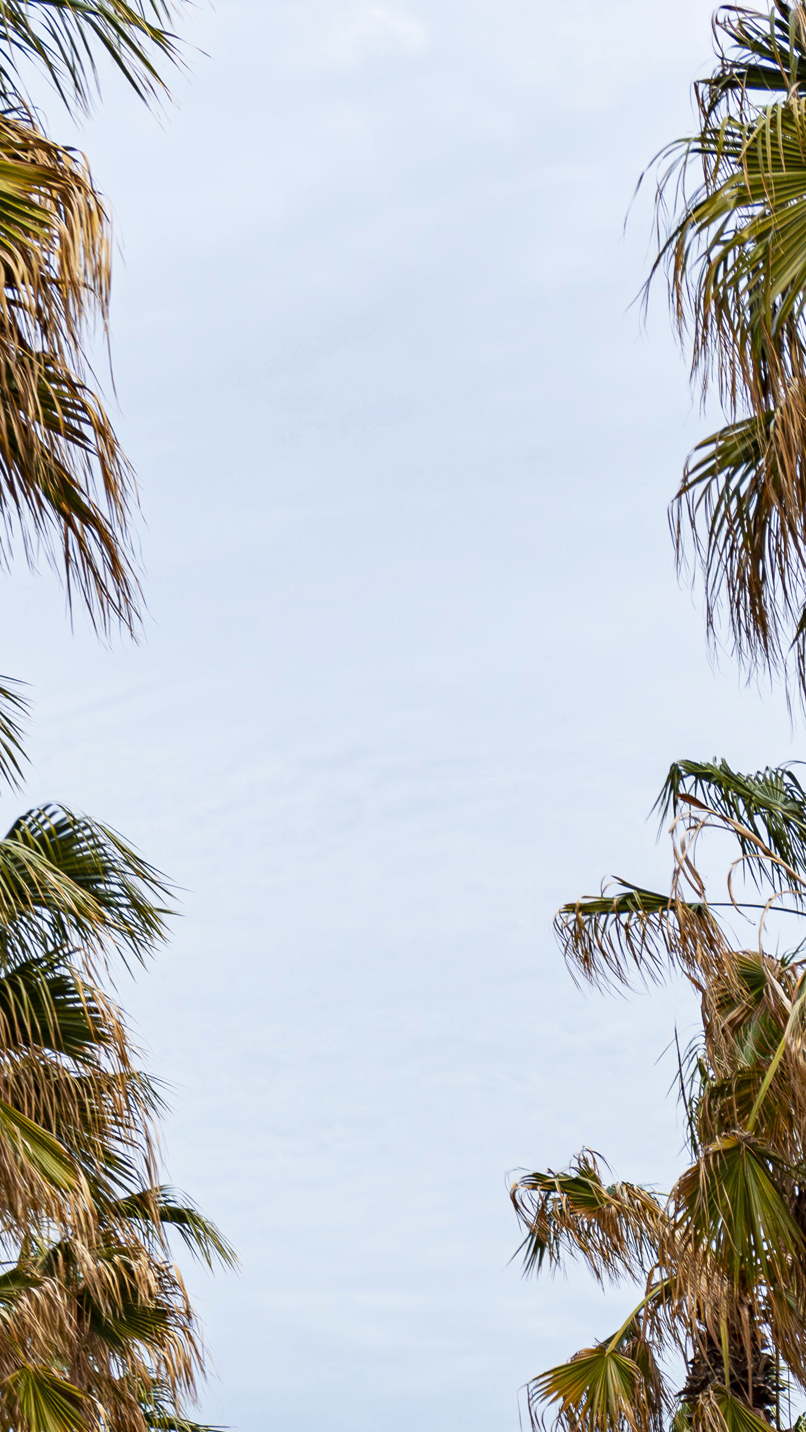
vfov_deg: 17.6
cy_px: 1595
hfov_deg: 10.3
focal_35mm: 117
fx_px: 4453
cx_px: 337
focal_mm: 33
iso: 500
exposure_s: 1/160
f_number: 10
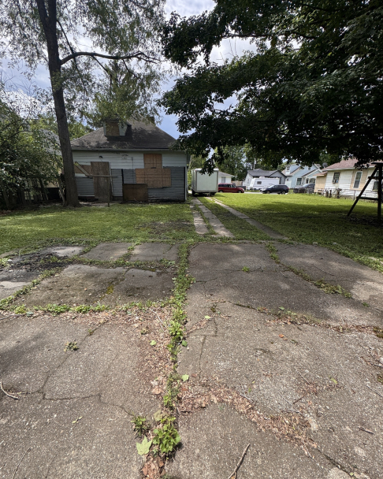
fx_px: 213
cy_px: 248
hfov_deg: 84.0
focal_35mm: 15
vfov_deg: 96.8
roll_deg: +1.1
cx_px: 194
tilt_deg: -16.0
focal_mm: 2.22
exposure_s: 1/657
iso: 40
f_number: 2.2
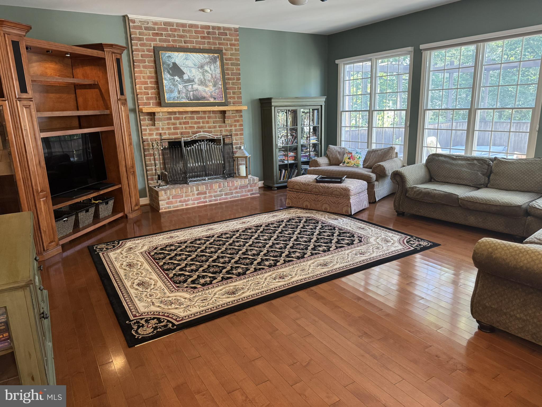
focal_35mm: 24
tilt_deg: -14.6
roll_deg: +1.7
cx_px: 271
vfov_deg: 56.8
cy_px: 204
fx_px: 376
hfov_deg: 71.6
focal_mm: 6.76
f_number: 1.78
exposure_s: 1/60
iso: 400
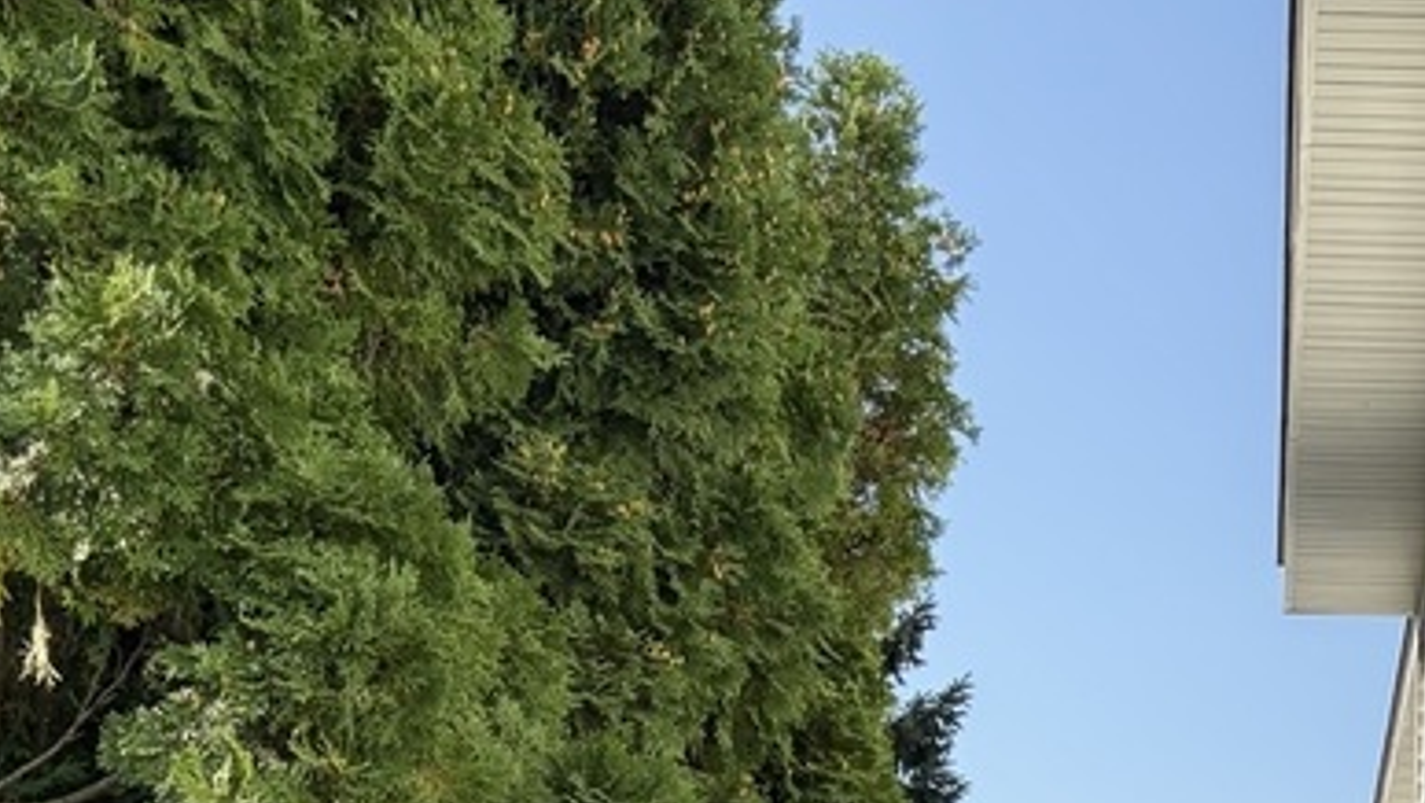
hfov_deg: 25.9
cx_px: 1300
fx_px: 2986
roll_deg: -2.0
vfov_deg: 12.6
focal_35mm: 79
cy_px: 1809
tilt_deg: -6.7
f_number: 1.6
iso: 50
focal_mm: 5.96
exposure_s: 1/2985
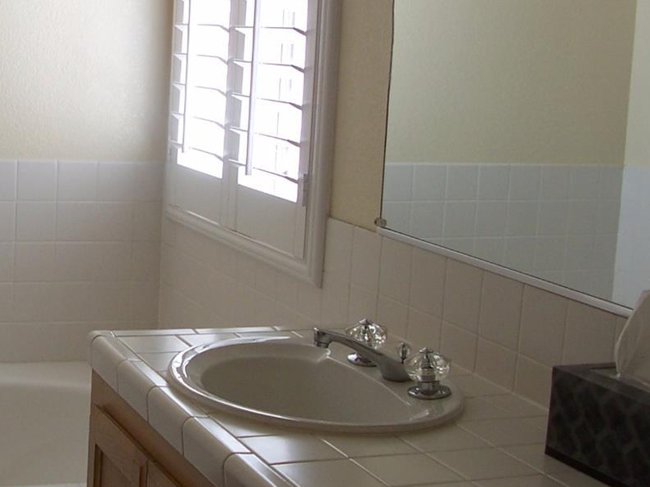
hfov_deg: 28.3
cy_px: 172
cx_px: 65
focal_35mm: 66
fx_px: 1239
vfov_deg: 22.2
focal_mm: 6
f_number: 2.8
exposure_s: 1/90
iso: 80
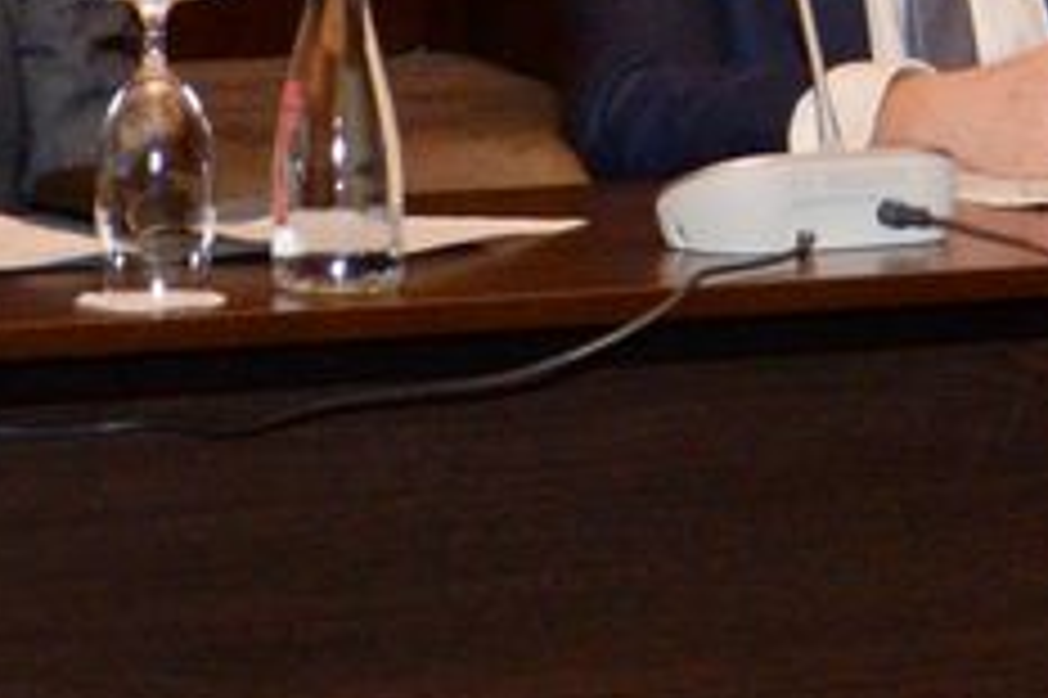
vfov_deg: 4.7
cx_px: 2321
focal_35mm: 288
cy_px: -426
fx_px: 8378
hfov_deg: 6.8
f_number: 4.2
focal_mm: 32
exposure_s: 1/160
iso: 1600
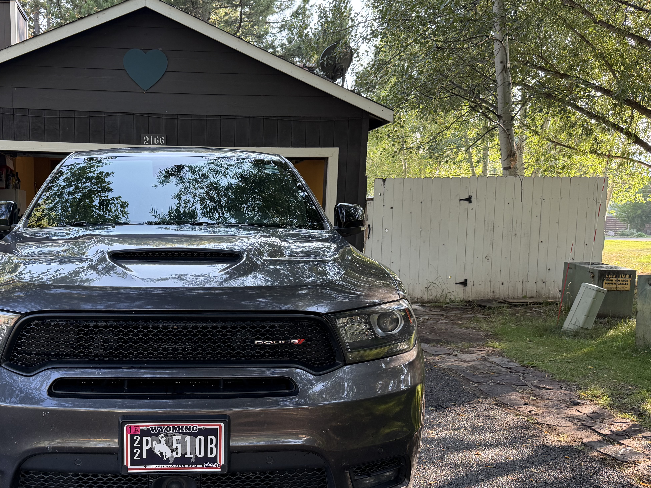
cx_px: 204
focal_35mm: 35
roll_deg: +0.2
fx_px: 658
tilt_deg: -7.5
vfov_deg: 40.5
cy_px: 298
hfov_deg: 51.4
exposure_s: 1/214
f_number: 1.78
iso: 125
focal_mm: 6.76
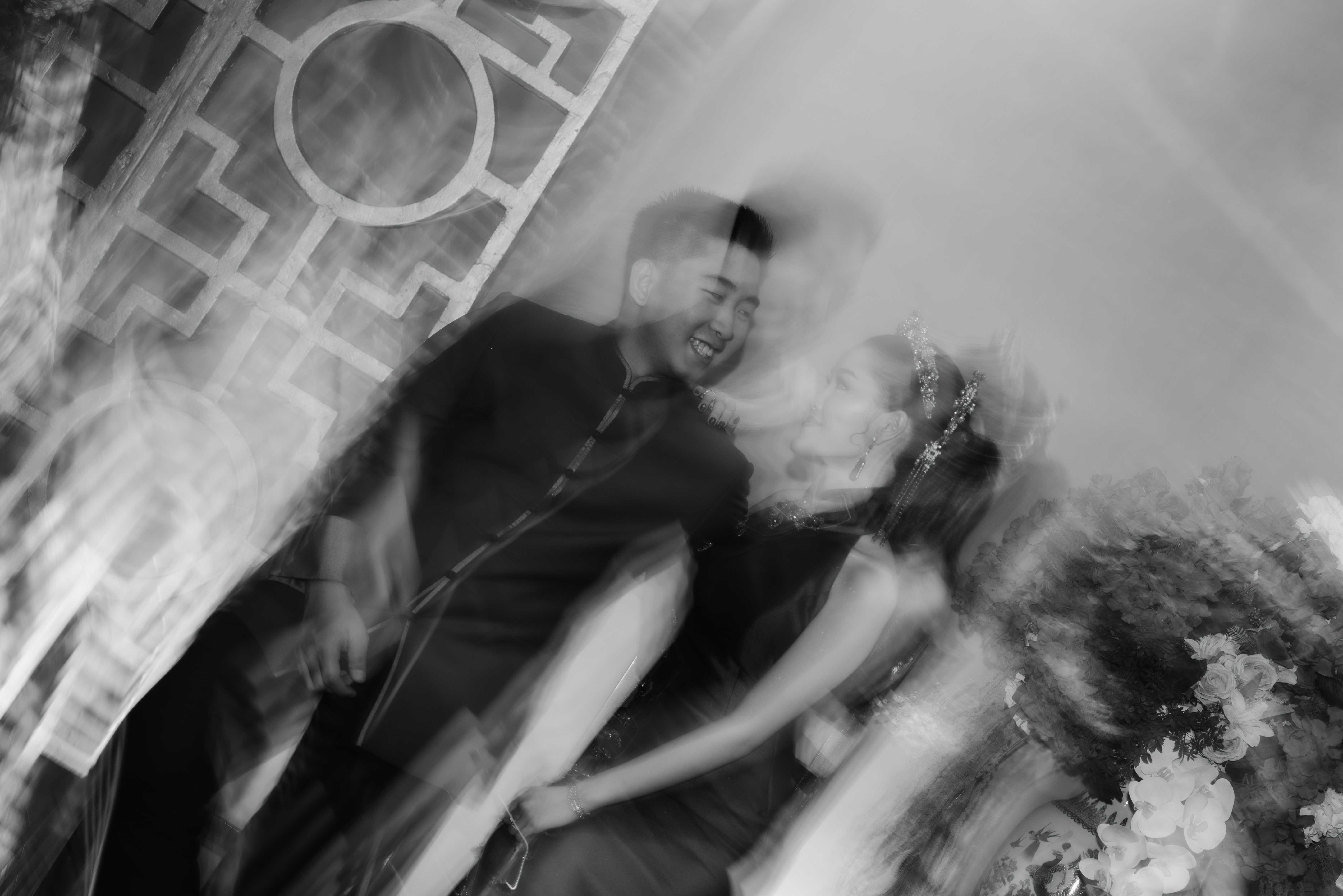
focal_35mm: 60
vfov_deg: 22.6
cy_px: 448
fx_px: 2238
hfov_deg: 33.4
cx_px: 672
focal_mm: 60
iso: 160
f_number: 2.8
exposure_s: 1/13
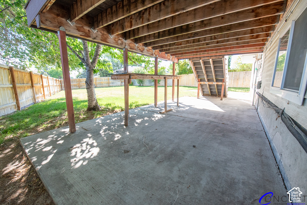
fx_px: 119
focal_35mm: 14
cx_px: 154
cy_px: 102
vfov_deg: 81.2
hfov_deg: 104.2
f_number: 5.6
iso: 1000
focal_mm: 14
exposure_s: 1/640
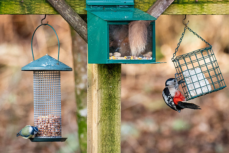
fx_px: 5803
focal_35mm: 912
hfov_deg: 2.3
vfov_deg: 1.5
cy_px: 67
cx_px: 143
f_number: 4
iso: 1000
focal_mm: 300
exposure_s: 1/800
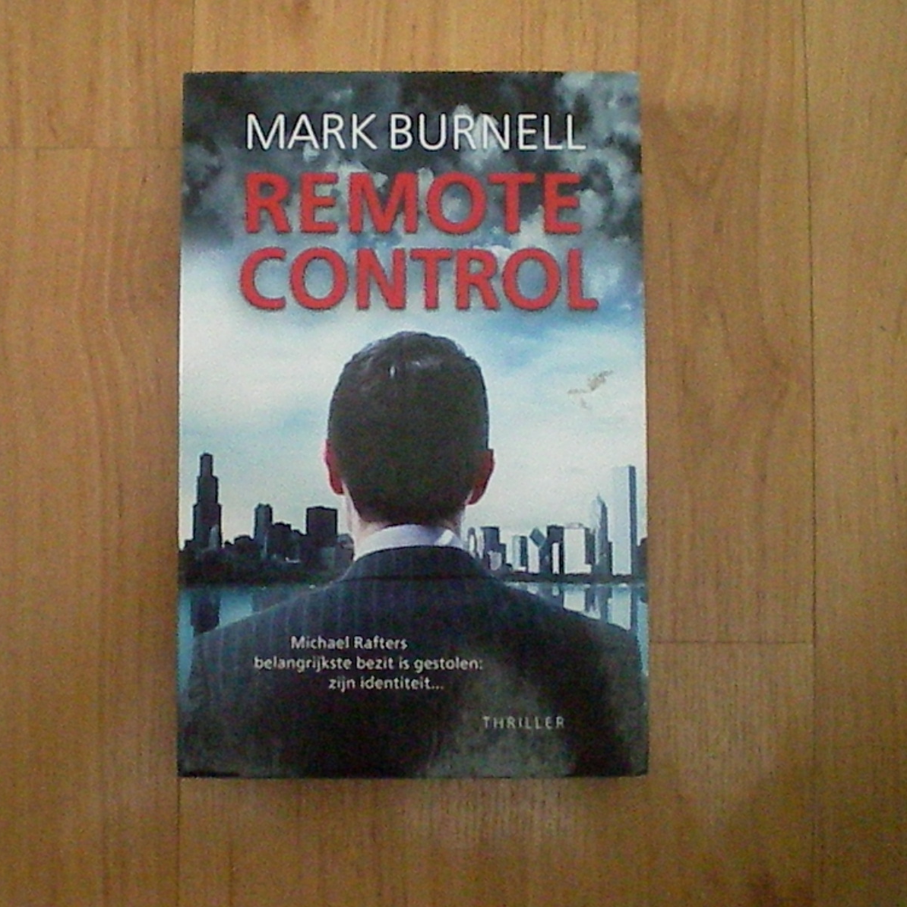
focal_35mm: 45
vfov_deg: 37.6
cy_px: 455
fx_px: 1334
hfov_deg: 37.4
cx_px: 357
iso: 1800
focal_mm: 6.3
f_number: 3.1
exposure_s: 1/86.4
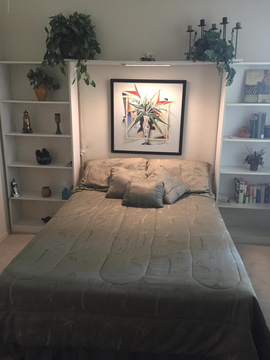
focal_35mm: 29
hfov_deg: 48.2
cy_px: 180
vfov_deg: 61.7
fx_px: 302
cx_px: 135
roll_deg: -0.3
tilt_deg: -15.5
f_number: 2.2
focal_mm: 4.15
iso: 160
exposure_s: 1/30
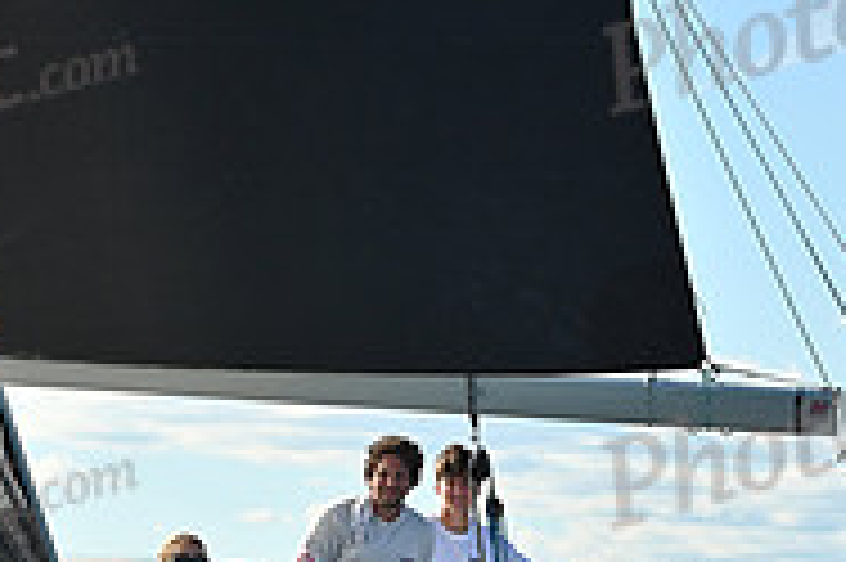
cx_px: 374
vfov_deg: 5.9
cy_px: 708
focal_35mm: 232
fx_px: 5447
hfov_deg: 8.9
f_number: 6.3
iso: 320
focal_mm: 75
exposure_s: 1/1250
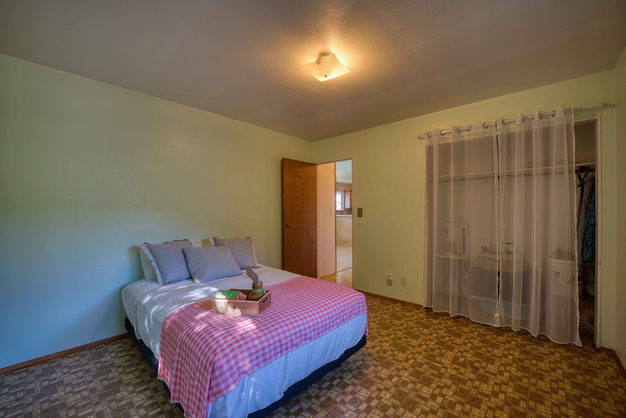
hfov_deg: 101.9
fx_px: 254
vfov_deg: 78.9
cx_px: 313
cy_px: 209
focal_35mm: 15
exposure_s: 1/4
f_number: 5
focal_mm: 14.6
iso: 50
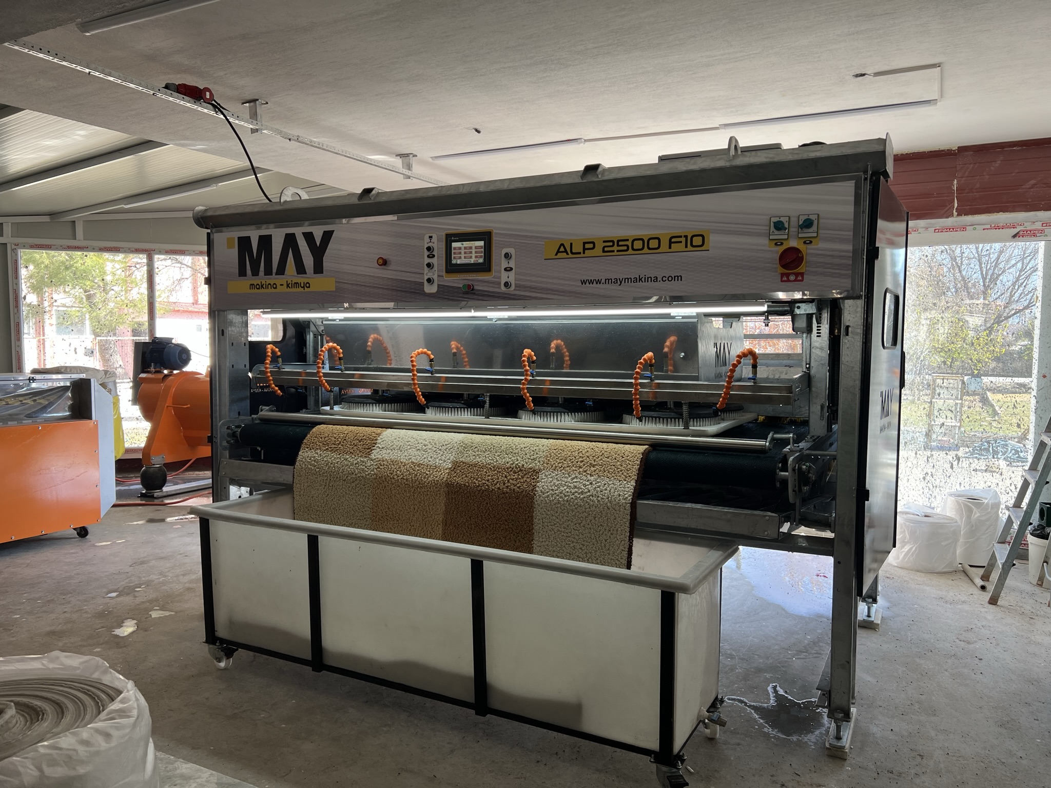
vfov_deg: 53.1
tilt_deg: -4.4
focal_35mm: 26
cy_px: 394
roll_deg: -0.3
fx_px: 789
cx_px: 526
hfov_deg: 67.3
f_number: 1.5
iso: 40
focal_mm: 5.7
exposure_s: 1/186
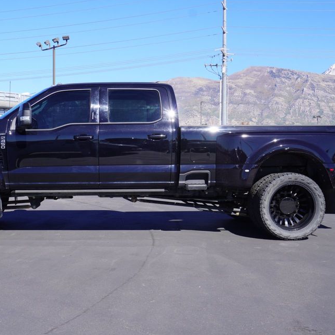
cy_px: 171
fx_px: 580
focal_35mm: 53
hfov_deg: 32.0
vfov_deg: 32.2
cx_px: 124
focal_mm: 26
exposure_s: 1/125
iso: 100
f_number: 9
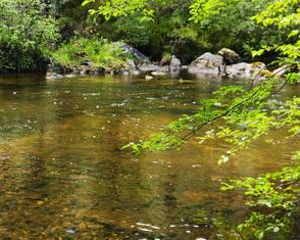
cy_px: 109
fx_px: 488
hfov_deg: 33.7
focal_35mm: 55
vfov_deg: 27.6
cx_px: 88
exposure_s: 1/263
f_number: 1.8
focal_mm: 5.4
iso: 20
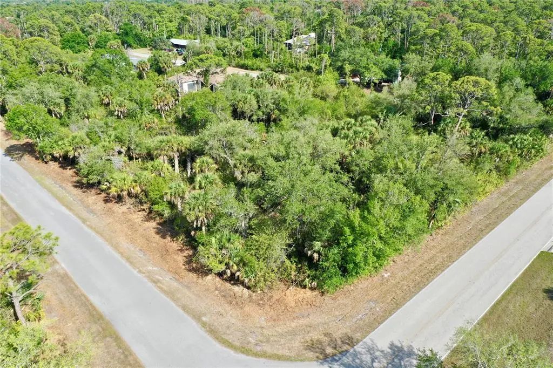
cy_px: 184
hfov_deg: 65.5
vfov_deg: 46.4
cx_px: 276
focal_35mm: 28
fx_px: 430
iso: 100
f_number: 5.6
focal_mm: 10.26
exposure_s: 1/320
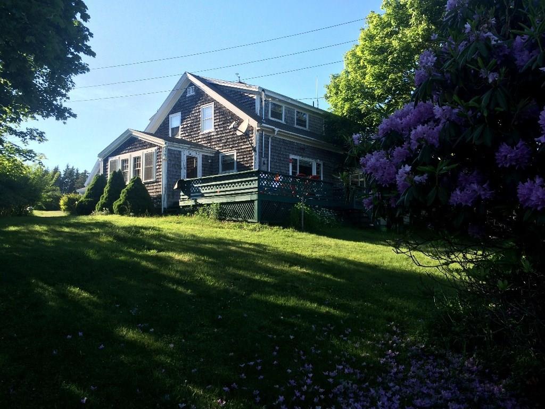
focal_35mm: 30
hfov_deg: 60.0
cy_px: 204
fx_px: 472
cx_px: 272
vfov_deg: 46.8
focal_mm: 4.12
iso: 32
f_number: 2.2
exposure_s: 1/892
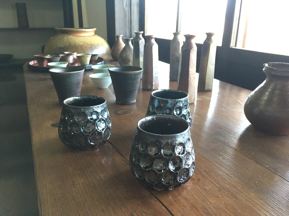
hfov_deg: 61.7
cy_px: 108
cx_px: 144
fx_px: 242
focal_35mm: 29
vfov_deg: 48.2
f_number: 2.2
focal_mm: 4.15
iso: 160
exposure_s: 1/30
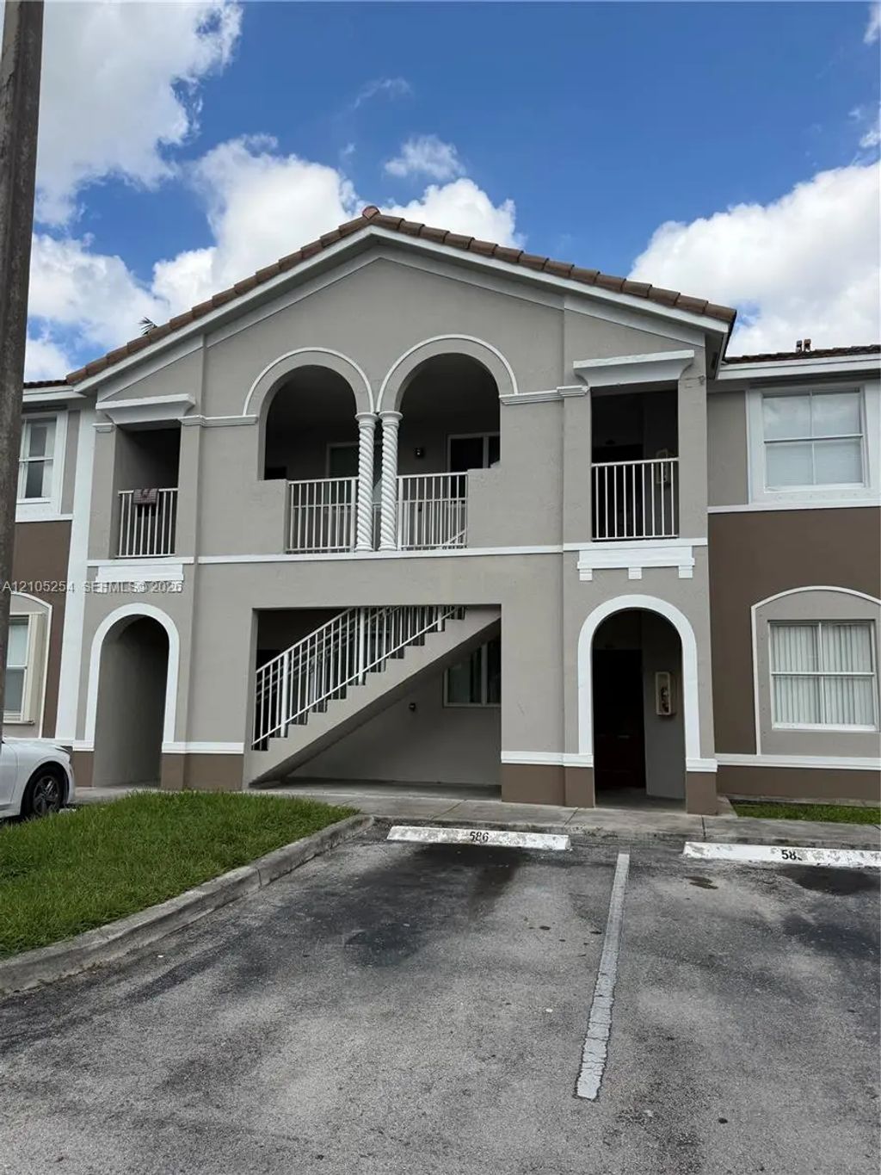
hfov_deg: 56.8
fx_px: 814
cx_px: 440
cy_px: 588
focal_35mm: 24
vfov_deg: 71.6
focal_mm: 6.76
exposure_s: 1/4167
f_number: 1.78
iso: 80
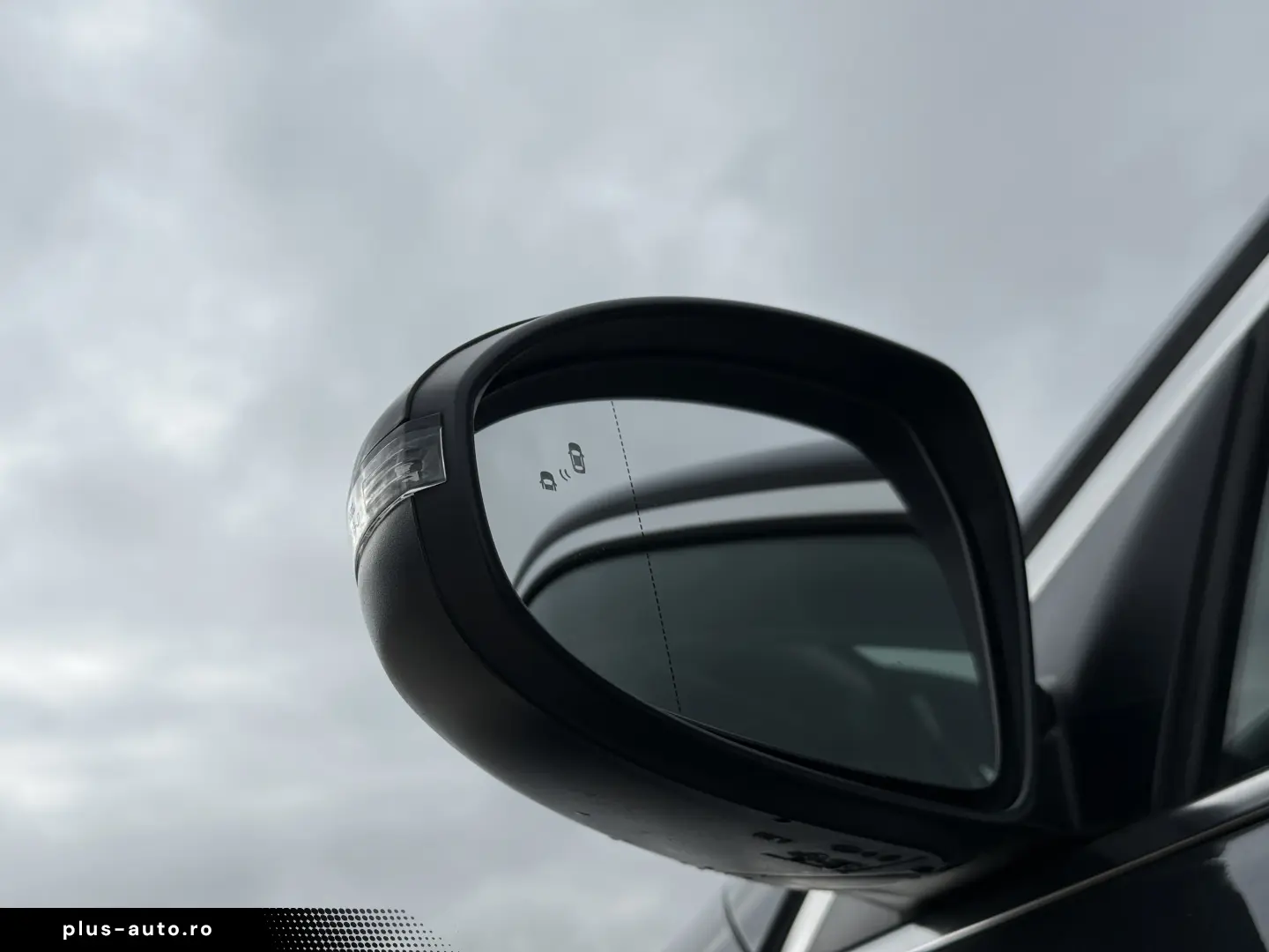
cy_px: 476
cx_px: 634
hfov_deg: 39.7
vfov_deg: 30.3
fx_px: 1760
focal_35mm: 48
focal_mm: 6.76
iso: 64
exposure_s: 1/7143
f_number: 1.78
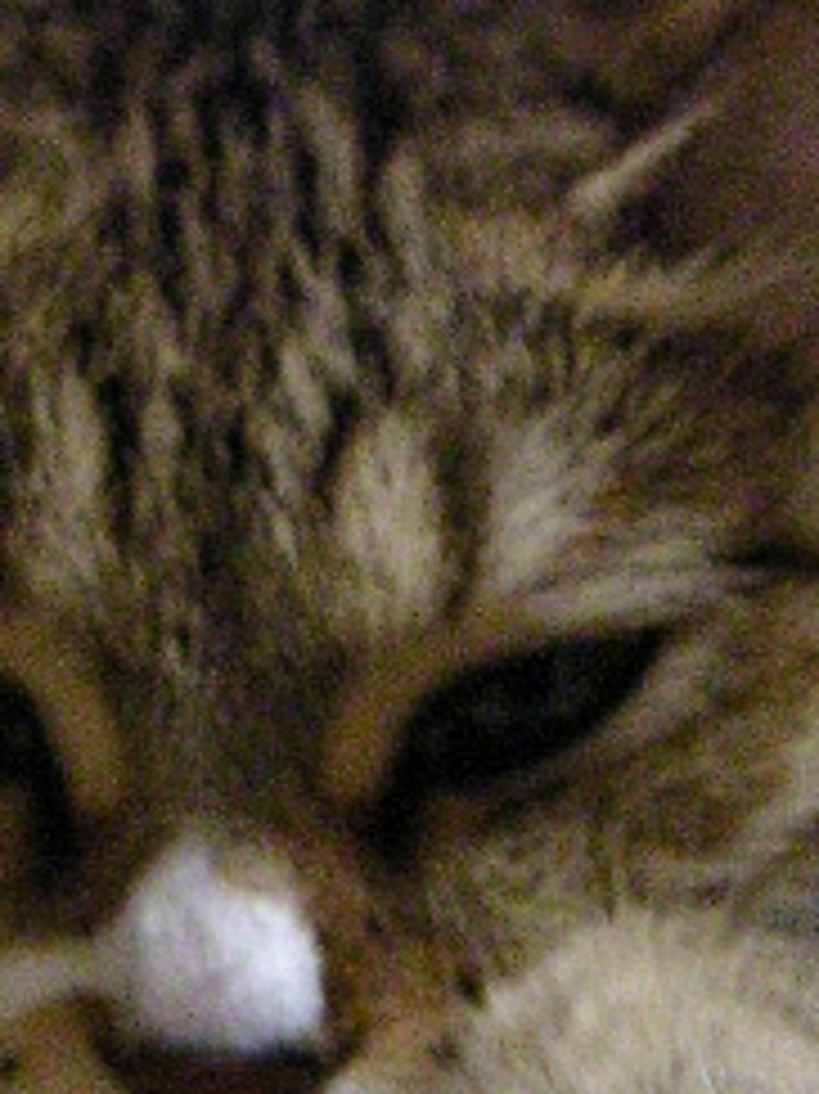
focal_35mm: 94
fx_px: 2968
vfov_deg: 20.5
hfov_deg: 15.7
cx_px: 335
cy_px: 968
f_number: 2.8
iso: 400
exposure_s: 1/30
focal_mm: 6
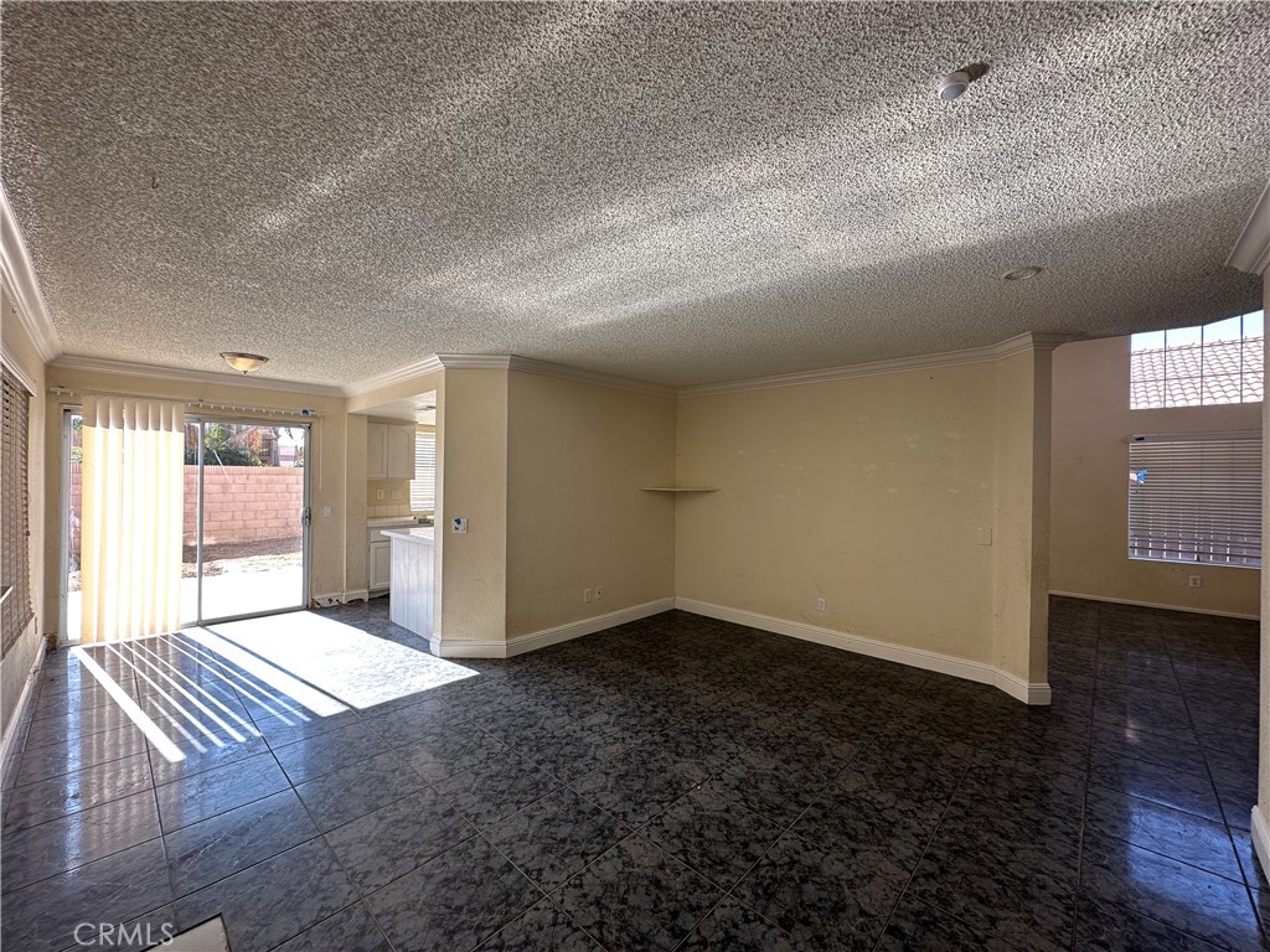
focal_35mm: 14
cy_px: 476
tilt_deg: +0.4
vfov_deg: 85.7
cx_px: 635
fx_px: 514
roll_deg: -1.0
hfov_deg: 102.1
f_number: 2.2
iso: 40
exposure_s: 1/104
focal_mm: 2.22
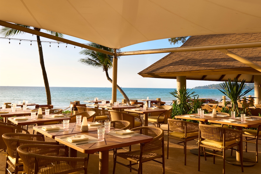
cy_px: 87
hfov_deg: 60.3
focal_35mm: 31
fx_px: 225
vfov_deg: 42.3
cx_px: 130
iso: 100
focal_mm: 31
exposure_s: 1/125
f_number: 5
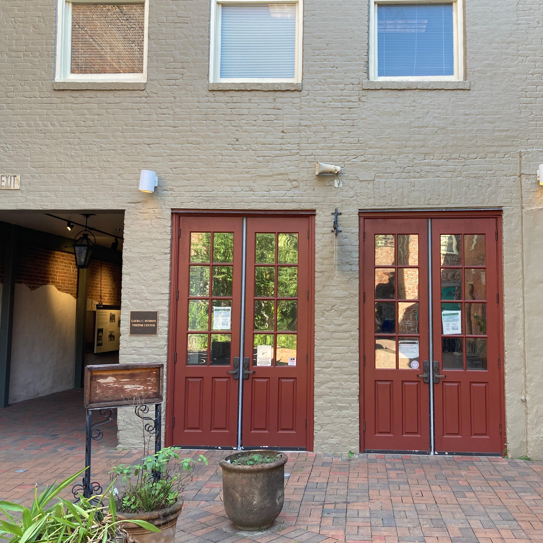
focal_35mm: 34
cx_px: 337
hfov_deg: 48.0
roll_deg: -0.1
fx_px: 603
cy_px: 266
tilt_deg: +4.2
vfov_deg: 48.4
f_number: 1.8
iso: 25
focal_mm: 3.99
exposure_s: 1/121
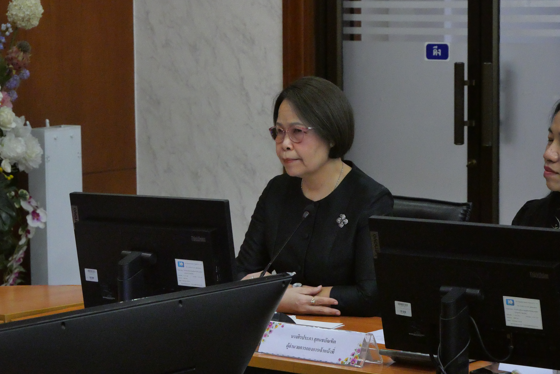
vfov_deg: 11.1
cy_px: 187
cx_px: 280
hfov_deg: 16.5
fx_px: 1930
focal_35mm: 124
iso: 6400
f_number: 5.6
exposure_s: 1/200
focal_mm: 60
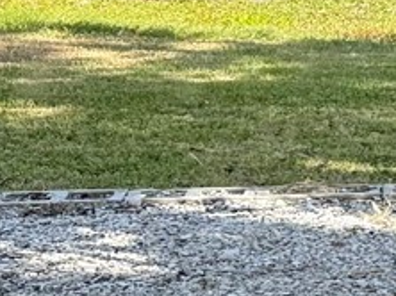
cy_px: -228
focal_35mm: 173
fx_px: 1977
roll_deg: -3.2
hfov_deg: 8.9
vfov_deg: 8.3
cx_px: 1254
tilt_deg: +0.6
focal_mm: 6.76
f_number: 1.78
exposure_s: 1/898
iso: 100
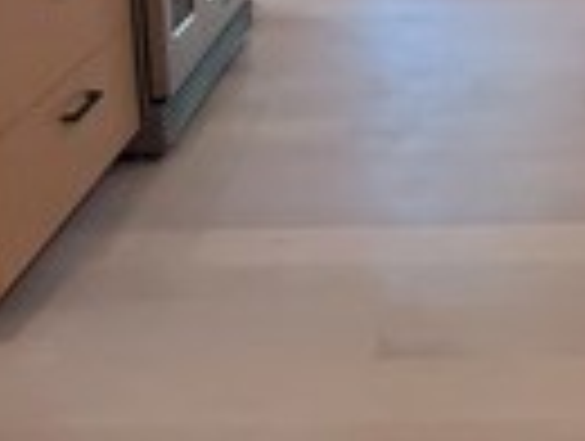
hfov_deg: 29.6
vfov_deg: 21.0
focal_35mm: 64
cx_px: 464
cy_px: -122
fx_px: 1084
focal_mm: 1.8
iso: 320
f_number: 2.2
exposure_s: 1/59
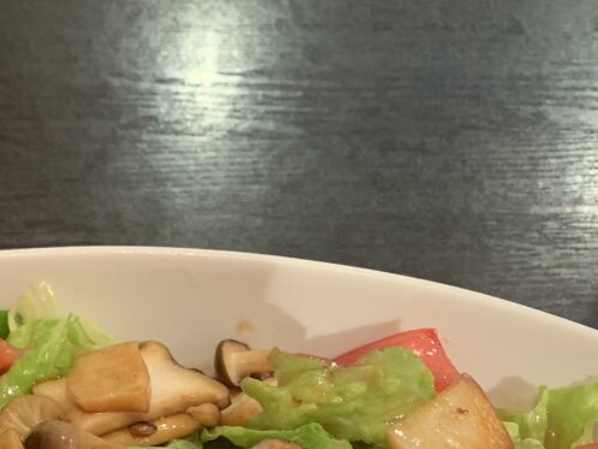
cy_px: 530
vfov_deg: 20.6
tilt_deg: -61.4
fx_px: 1158
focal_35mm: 67
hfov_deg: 28.4
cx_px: 134
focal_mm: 4.25
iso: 400
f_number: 1.8
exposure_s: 1/33
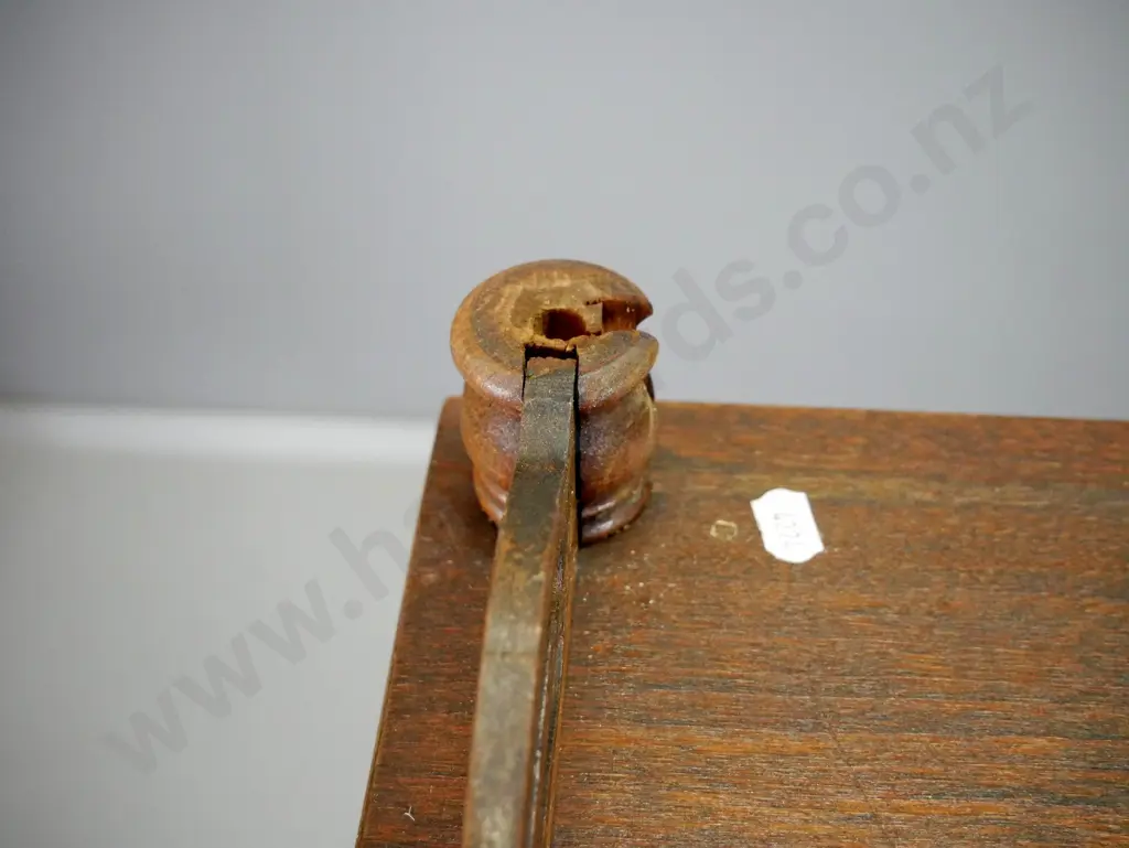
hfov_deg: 46.8
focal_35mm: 40
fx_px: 1305
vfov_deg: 36.0
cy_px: 424
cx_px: 564
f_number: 4.5
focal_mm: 20
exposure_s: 1/100
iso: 3200
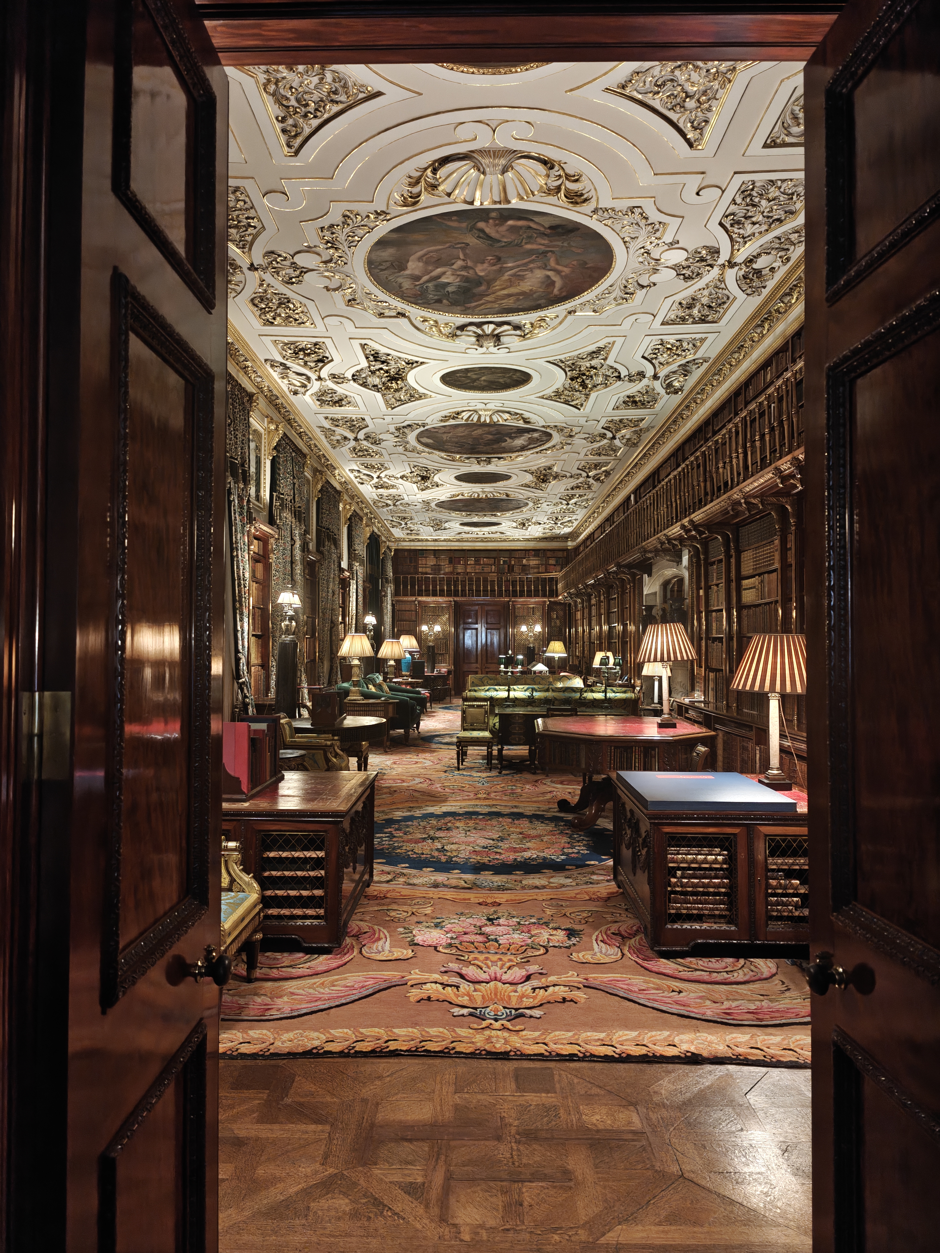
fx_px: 833
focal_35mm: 23
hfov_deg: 58.9
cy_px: 626
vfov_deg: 73.9
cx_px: 470
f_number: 1.6
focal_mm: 6.06
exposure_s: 1/17
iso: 2000
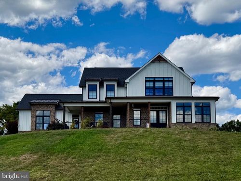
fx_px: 167
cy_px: 90
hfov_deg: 71.6
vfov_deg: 56.8
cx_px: 120
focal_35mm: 24
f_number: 1.78
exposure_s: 1/7937
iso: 80
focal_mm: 6.76
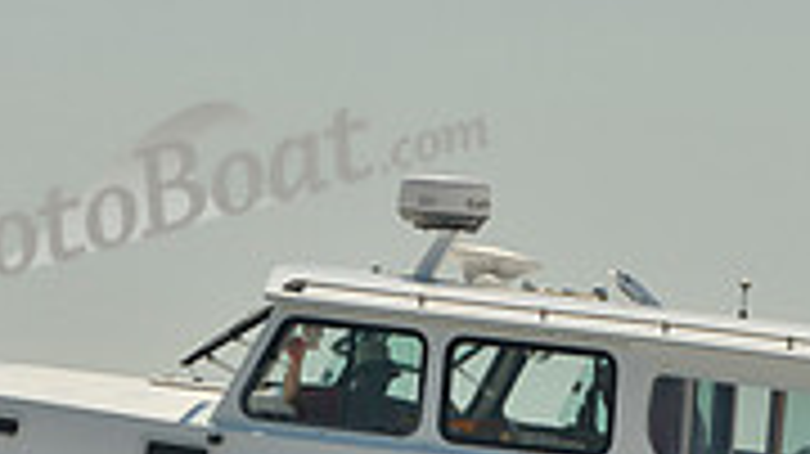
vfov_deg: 2.8
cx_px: 724
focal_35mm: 438
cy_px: 366
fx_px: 9402
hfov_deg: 4.9
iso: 200
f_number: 8
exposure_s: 1/800
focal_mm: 130
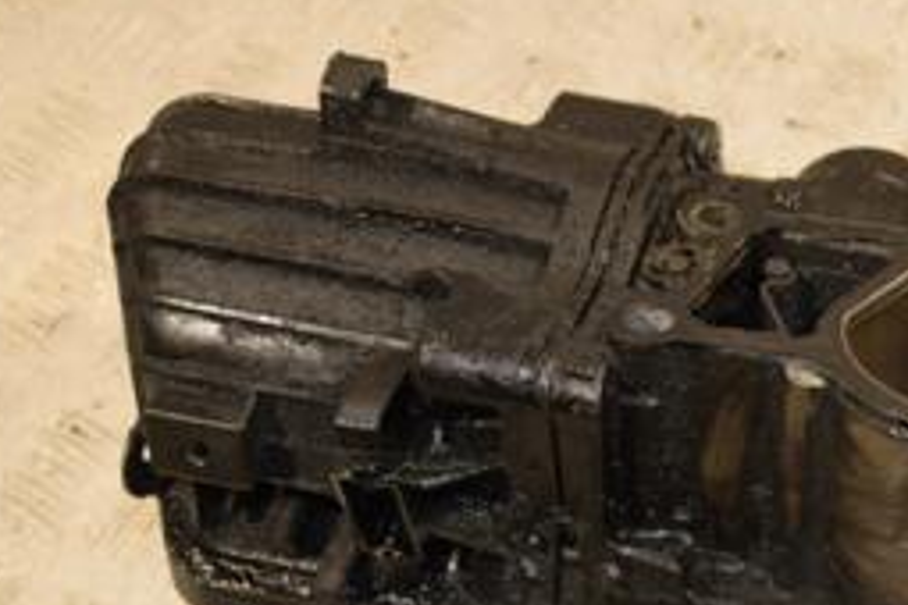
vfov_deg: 15.5
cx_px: 901
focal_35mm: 88
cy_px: 381
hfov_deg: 22.2
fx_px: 2224
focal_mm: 25
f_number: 5
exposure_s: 1/160
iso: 800
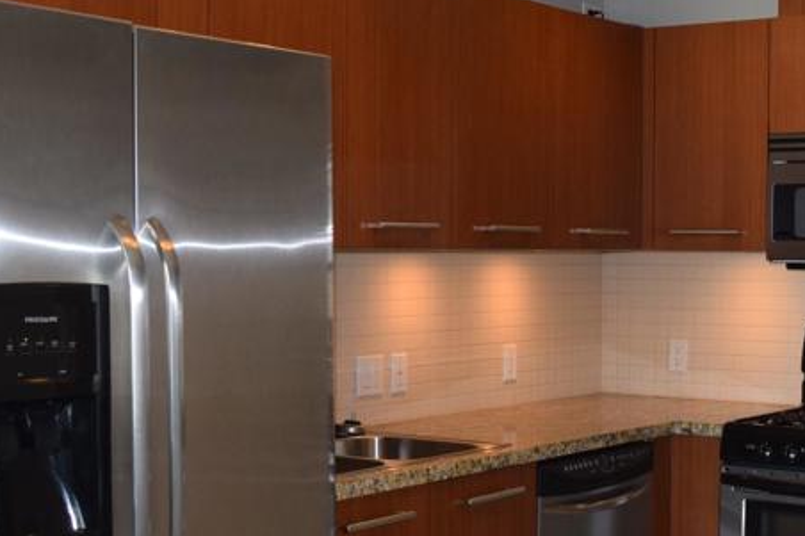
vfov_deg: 19.9
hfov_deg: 29.5
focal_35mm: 68
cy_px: 352
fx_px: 1520
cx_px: 531
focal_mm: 20
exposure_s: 1/100
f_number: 5
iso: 800
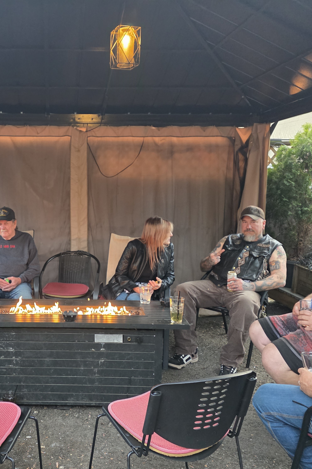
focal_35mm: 32
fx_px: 416
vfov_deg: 58.7
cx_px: 60
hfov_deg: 39.4
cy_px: 235
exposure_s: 1/120
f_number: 1.7
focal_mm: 6.3
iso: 400
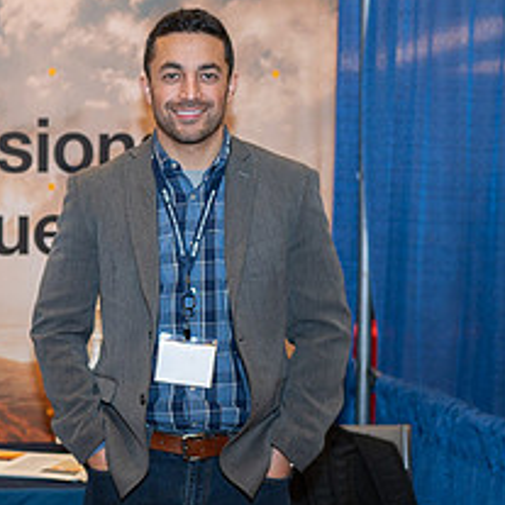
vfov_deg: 20.3
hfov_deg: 19.7
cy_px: 362
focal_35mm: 85
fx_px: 1403
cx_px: -27
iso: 160
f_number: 2
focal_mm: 35
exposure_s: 1/125
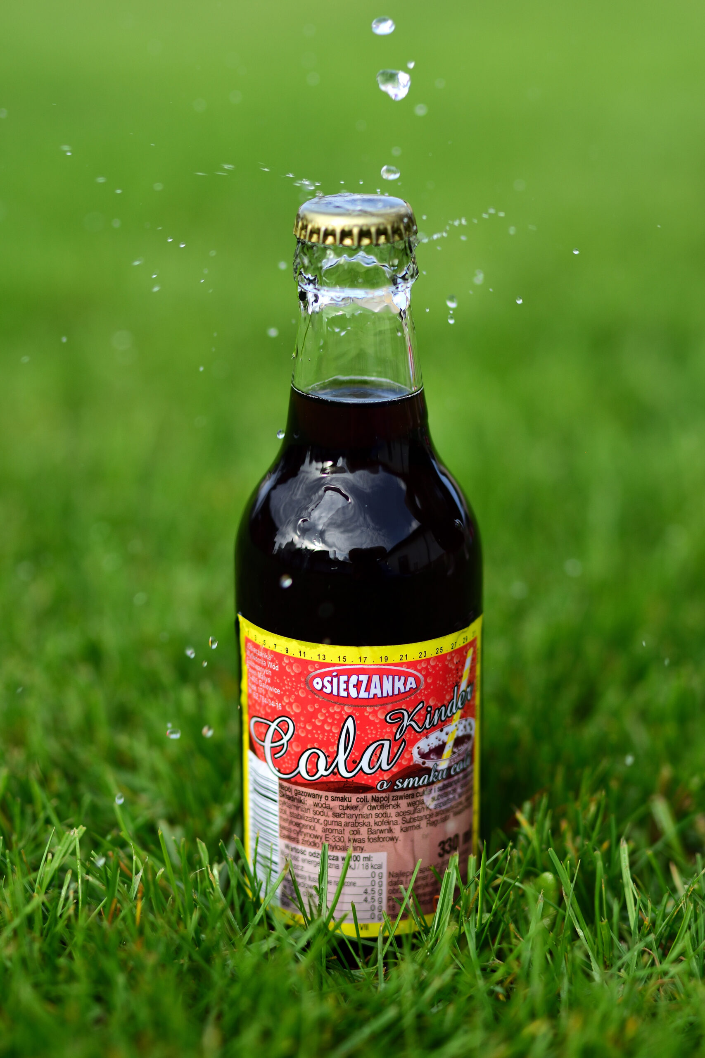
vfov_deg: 27.0
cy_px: 529
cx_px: 352
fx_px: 2203
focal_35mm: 75
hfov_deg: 18.2
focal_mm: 50
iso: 160
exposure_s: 1/2000
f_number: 2
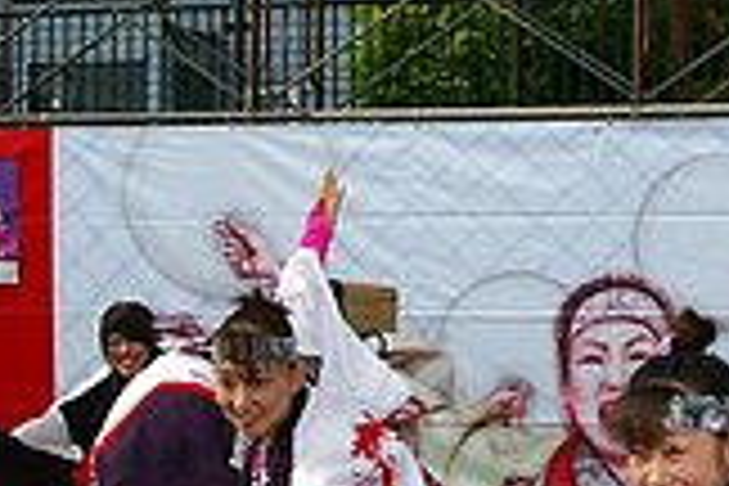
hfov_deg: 15.4
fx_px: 2693
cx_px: 518
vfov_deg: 10.3
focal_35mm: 133
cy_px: 214
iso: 200
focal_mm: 28
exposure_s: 1/180
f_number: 11
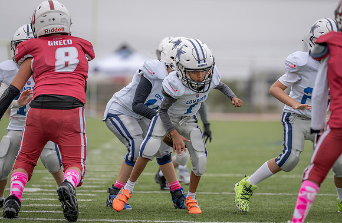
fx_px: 2343
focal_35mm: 248
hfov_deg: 8.3
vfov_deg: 5.4
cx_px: 174
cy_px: 92
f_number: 2.8
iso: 200
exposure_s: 1/1250
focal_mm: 200
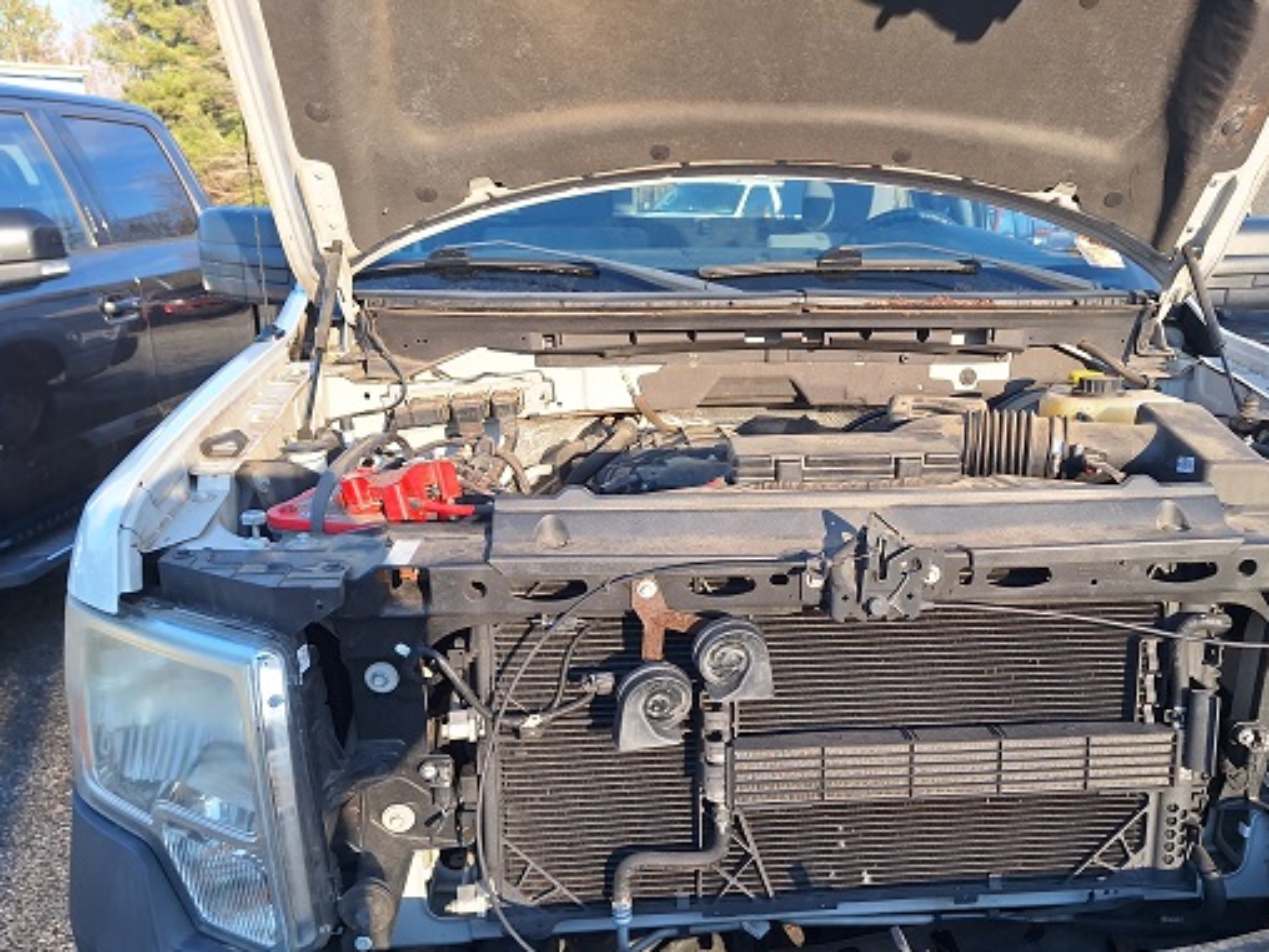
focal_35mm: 29
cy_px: 590
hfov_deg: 61.1
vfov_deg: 47.8
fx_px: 1063
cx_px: 764
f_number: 1.8
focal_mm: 5.54
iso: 25
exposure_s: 1/537
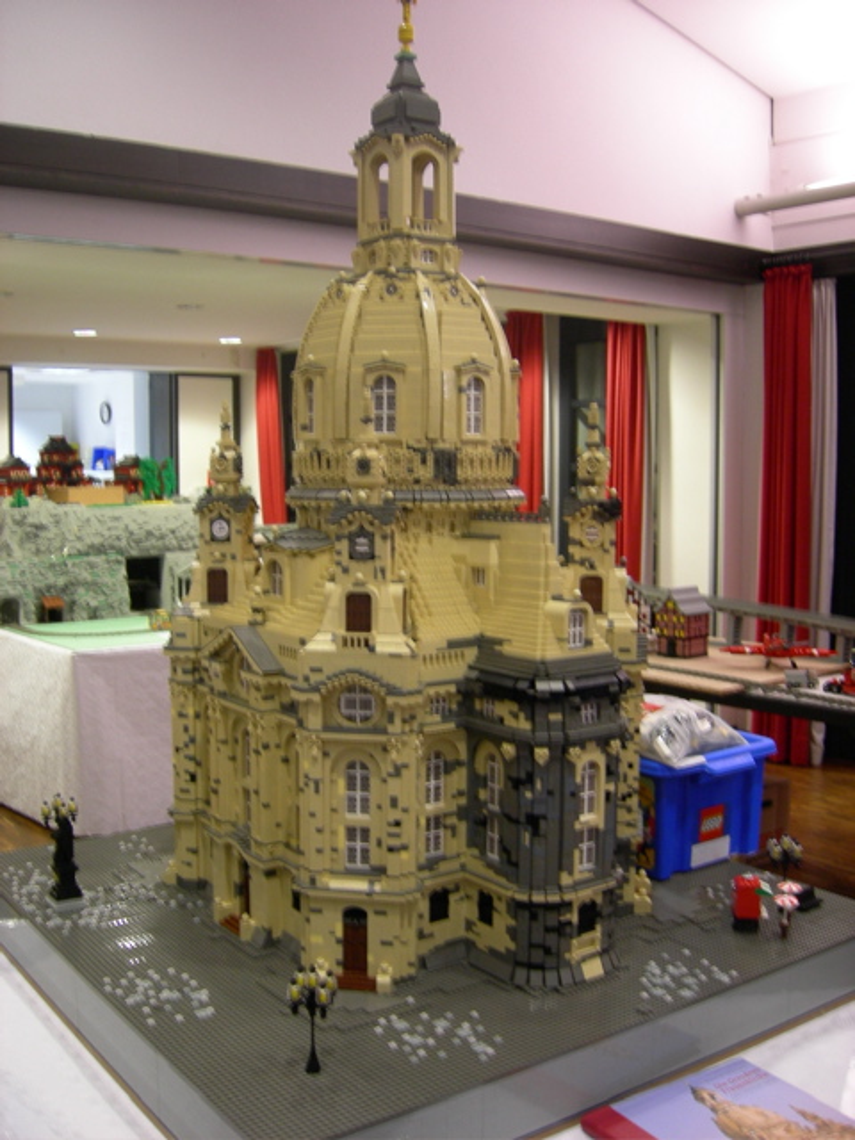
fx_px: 1186
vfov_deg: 51.4
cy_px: 570
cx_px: 428
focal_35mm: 36
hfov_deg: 39.7
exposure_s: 1/3.9
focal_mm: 7.5
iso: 140
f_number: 2.7
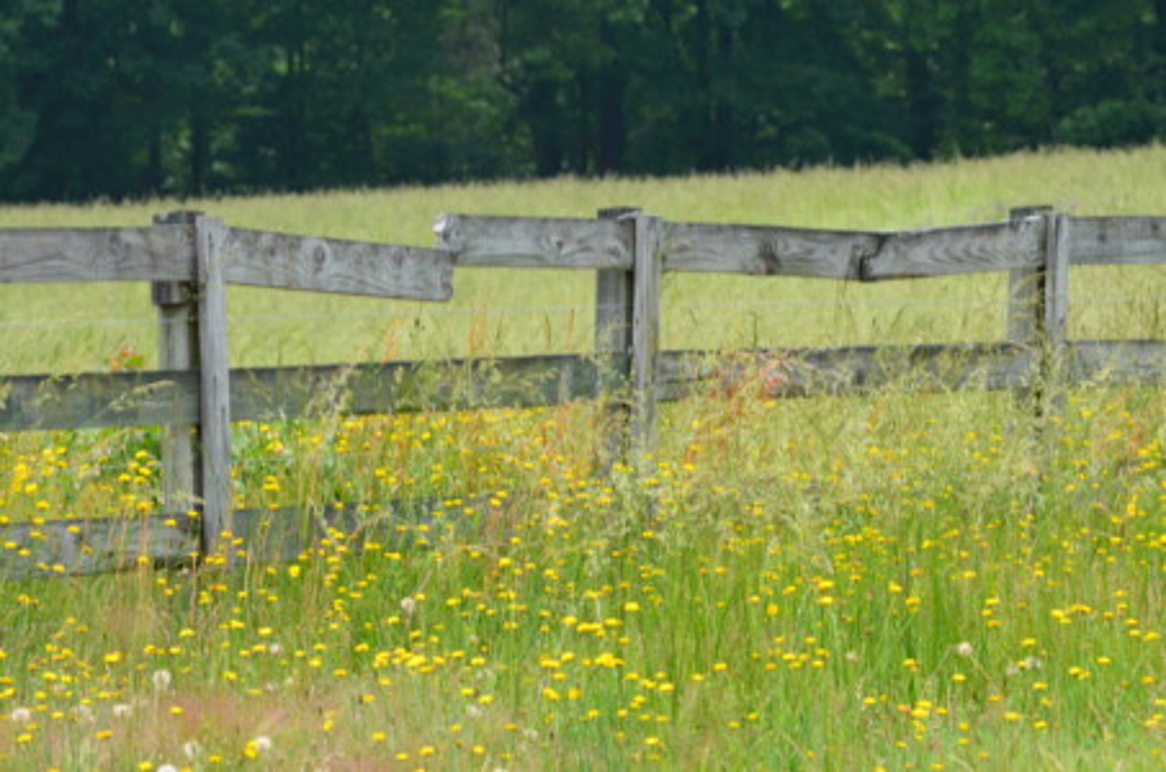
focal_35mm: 285
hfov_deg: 7.2
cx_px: 583
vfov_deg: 4.8
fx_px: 9211
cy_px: 386
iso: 200
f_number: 11
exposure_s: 1/125
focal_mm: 190
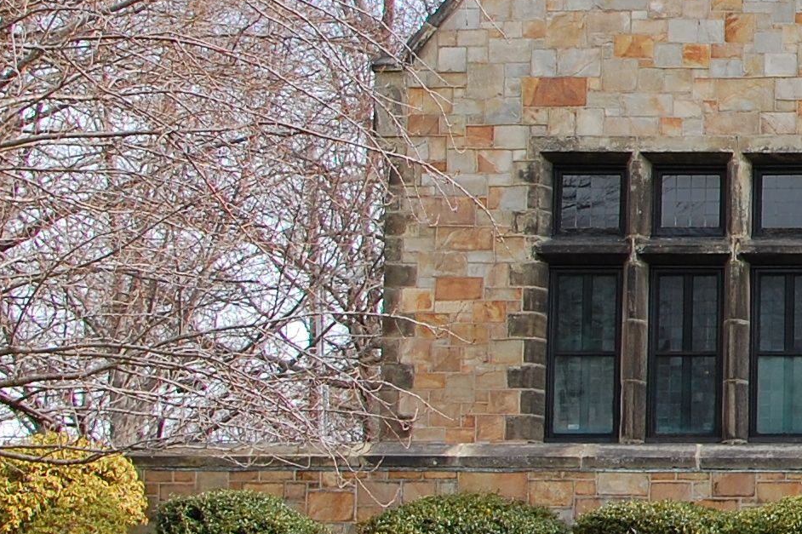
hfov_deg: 11.7
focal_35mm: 168
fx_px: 3732
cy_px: 172
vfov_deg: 8.2
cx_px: 1245
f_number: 7.1
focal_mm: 35
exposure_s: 1/200
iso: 200
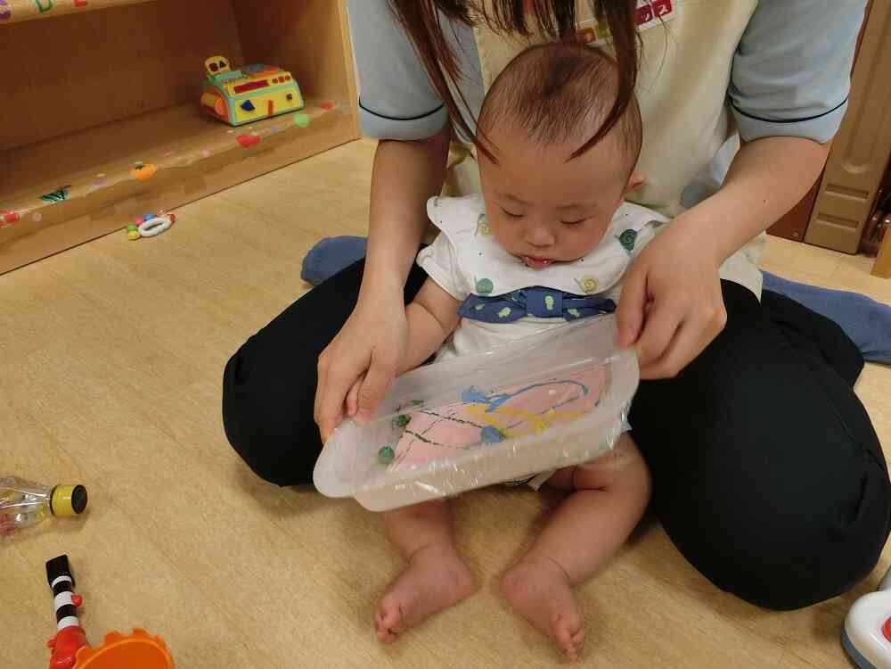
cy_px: 334
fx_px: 643
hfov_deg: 69.4
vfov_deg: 54.9
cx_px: 446
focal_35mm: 25
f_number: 3.5
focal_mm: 4.5
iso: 80
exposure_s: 1/60
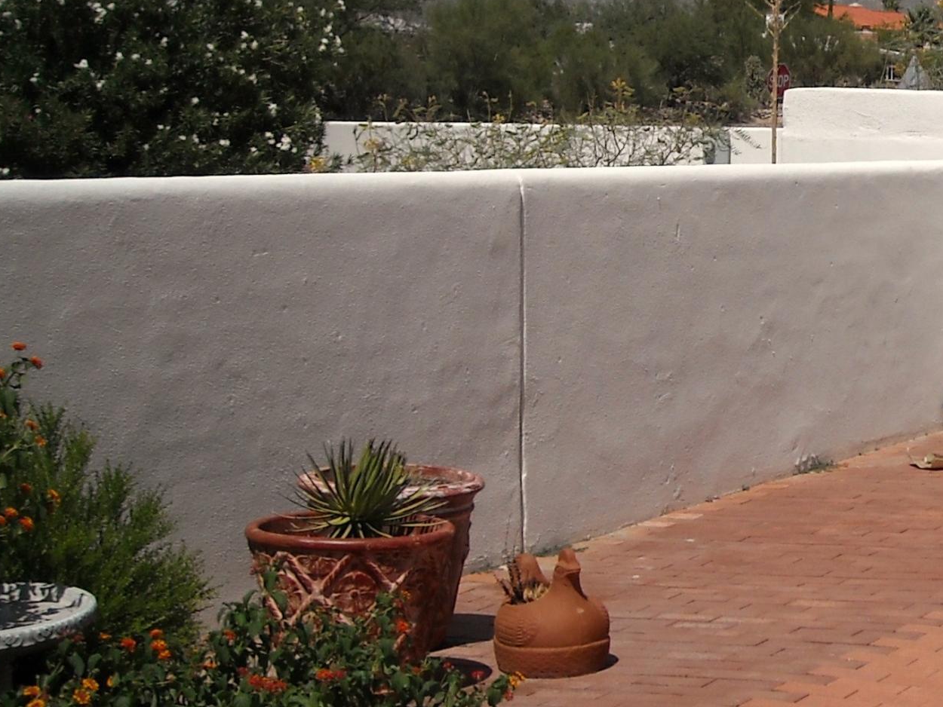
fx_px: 2289
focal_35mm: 84
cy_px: 277
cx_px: 1052
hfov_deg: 22.0
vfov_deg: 17.6
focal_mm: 5.7
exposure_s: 1/707
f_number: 5.6
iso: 64
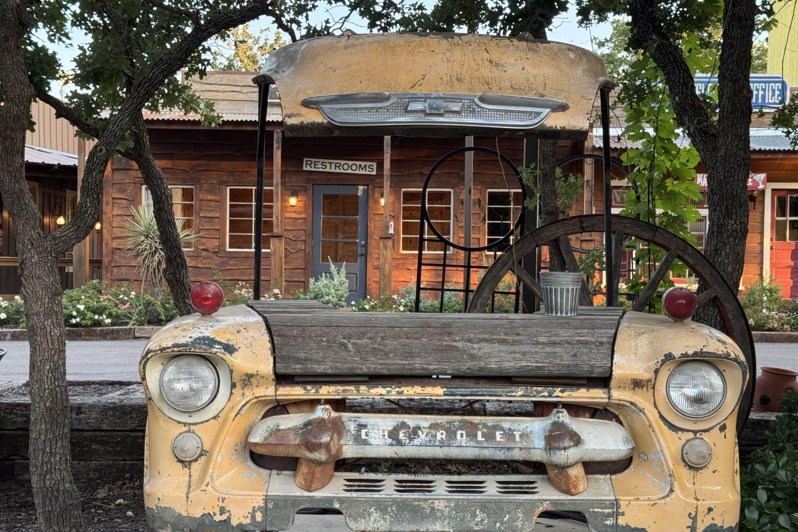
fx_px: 1108
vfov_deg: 27.0
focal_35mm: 50
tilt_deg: -2.4
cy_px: 289
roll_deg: -1.2
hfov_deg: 39.6
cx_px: 399
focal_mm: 6.76
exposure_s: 1/60
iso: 50
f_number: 1.78
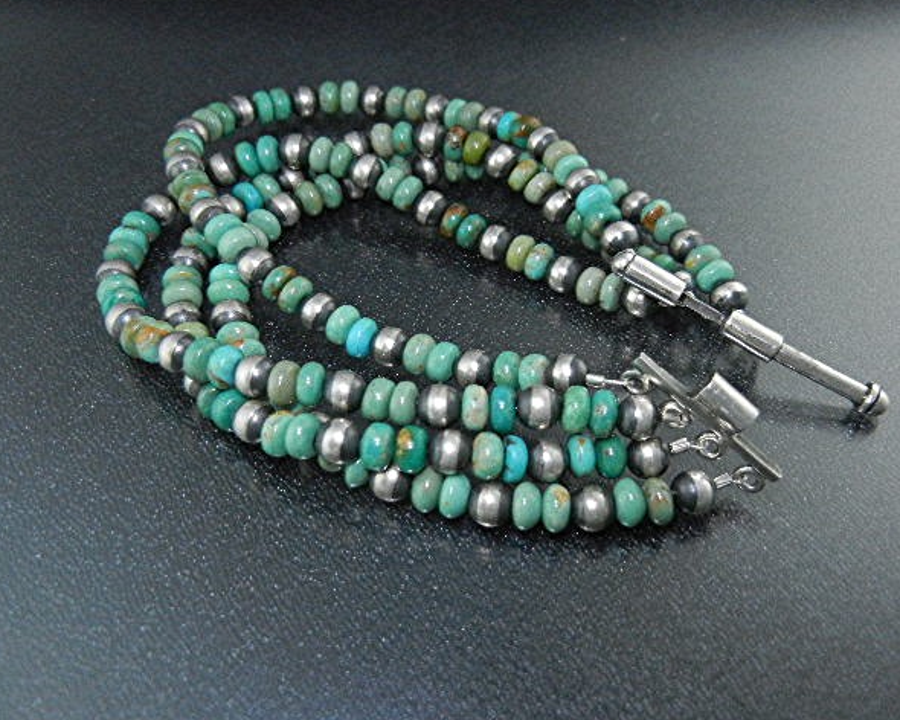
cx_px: 473
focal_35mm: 36
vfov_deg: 41.2
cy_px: 355
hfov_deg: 50.3
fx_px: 959
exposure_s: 1/30
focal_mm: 6.2
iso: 800
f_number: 7.2
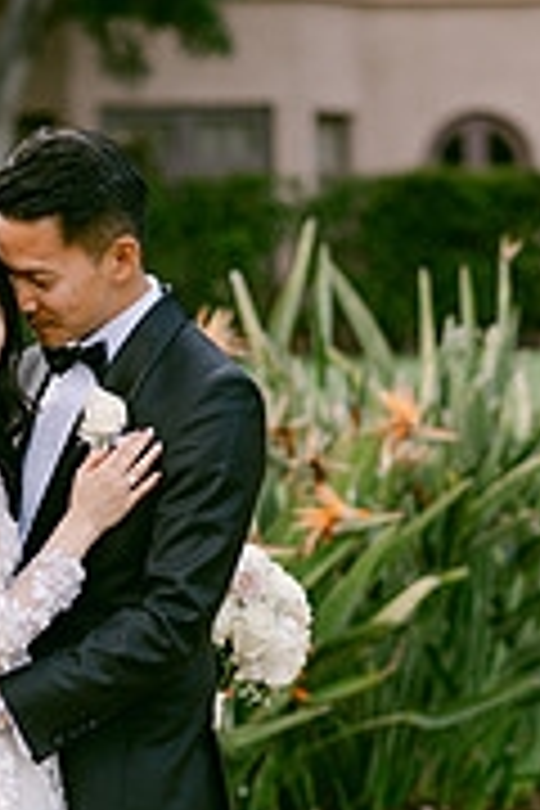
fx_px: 4792
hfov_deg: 6.4
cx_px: -99
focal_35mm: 213
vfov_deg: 9.6
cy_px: 711
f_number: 2.8
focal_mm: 85
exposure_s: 1/500
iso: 100
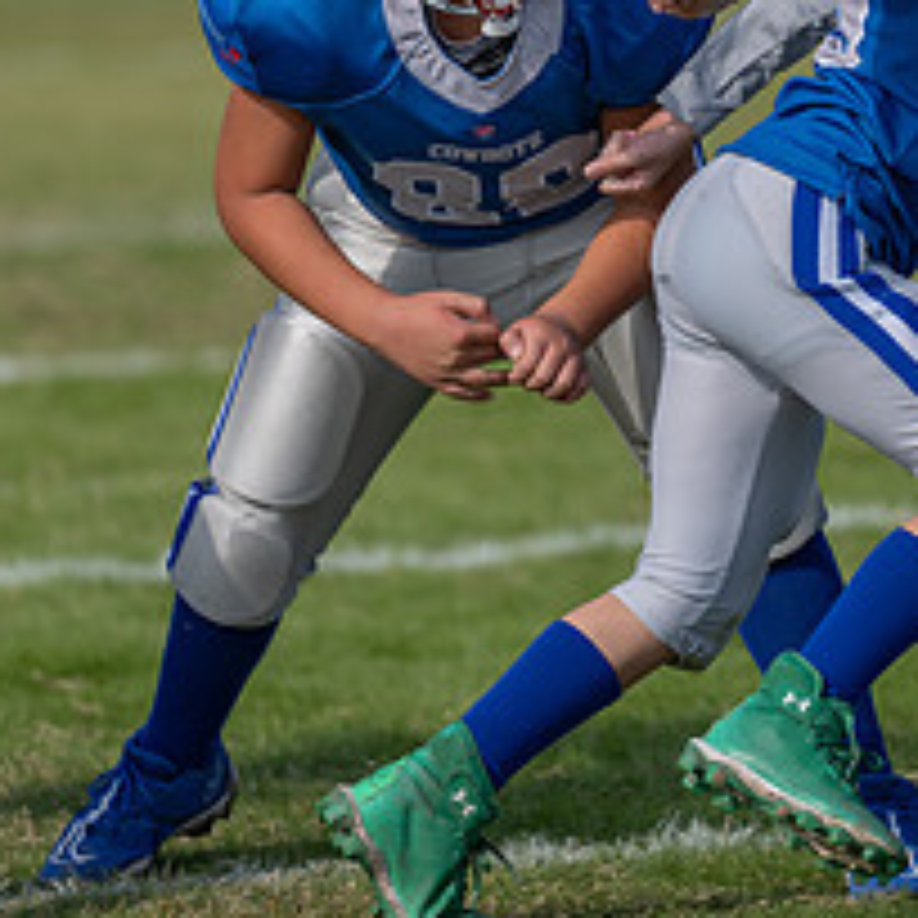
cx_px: 666
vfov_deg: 3.6
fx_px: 14522
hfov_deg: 3.6
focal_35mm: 484
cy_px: 151
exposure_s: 1/3200
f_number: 2.8
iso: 125
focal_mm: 200
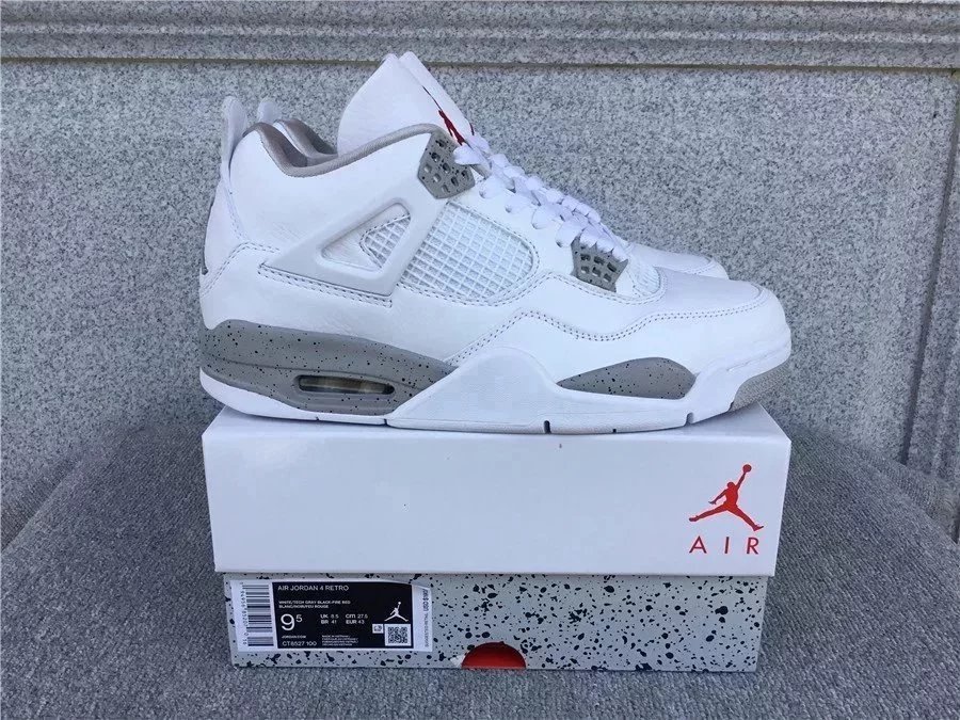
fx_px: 860
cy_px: 360
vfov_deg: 45.4
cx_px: 480
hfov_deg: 58.4
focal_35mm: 31
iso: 25
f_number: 2.4
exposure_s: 1/450
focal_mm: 3.3
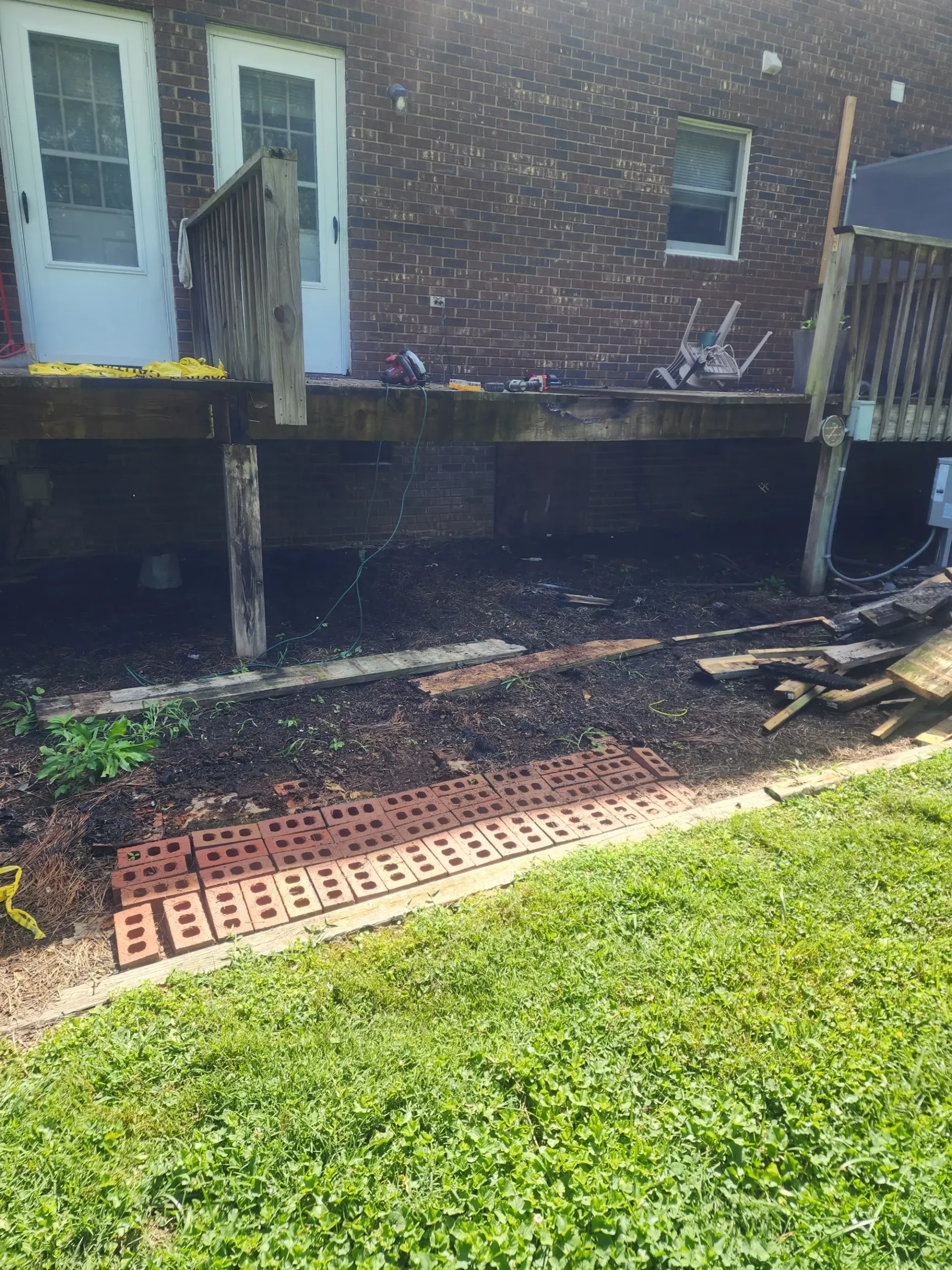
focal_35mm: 23
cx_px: 476
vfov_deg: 73.9
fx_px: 843
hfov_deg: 58.9
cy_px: 635
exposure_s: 1/247
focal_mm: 6.4
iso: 12
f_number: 1.8
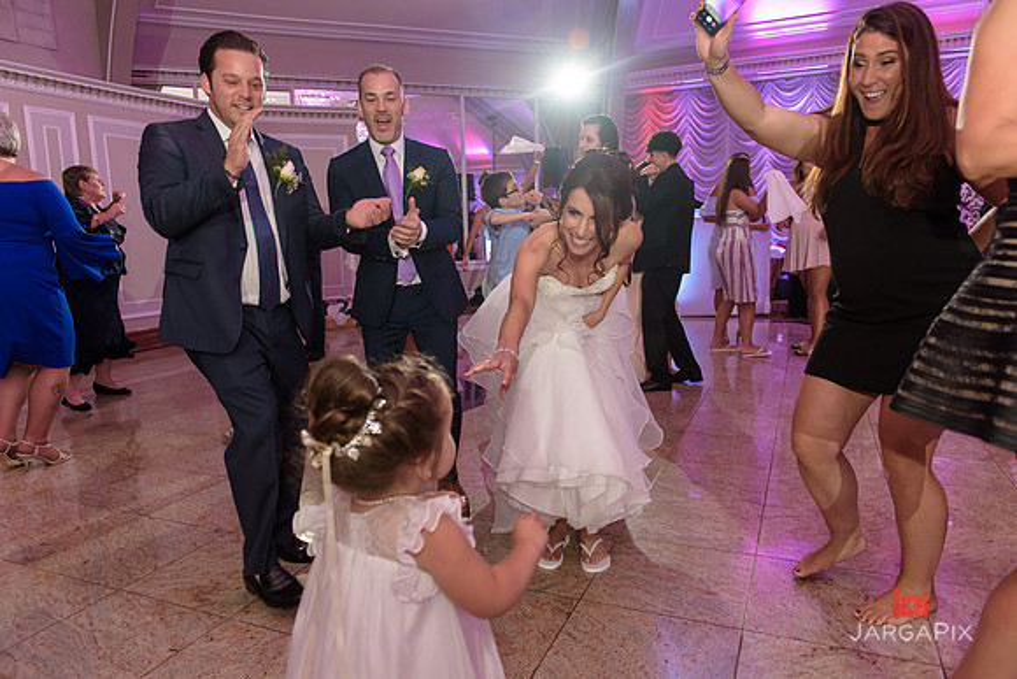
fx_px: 678
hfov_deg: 73.7
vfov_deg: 53.2
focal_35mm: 24
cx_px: 508
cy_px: 340
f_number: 3.2
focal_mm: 24
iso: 1600
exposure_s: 1/125
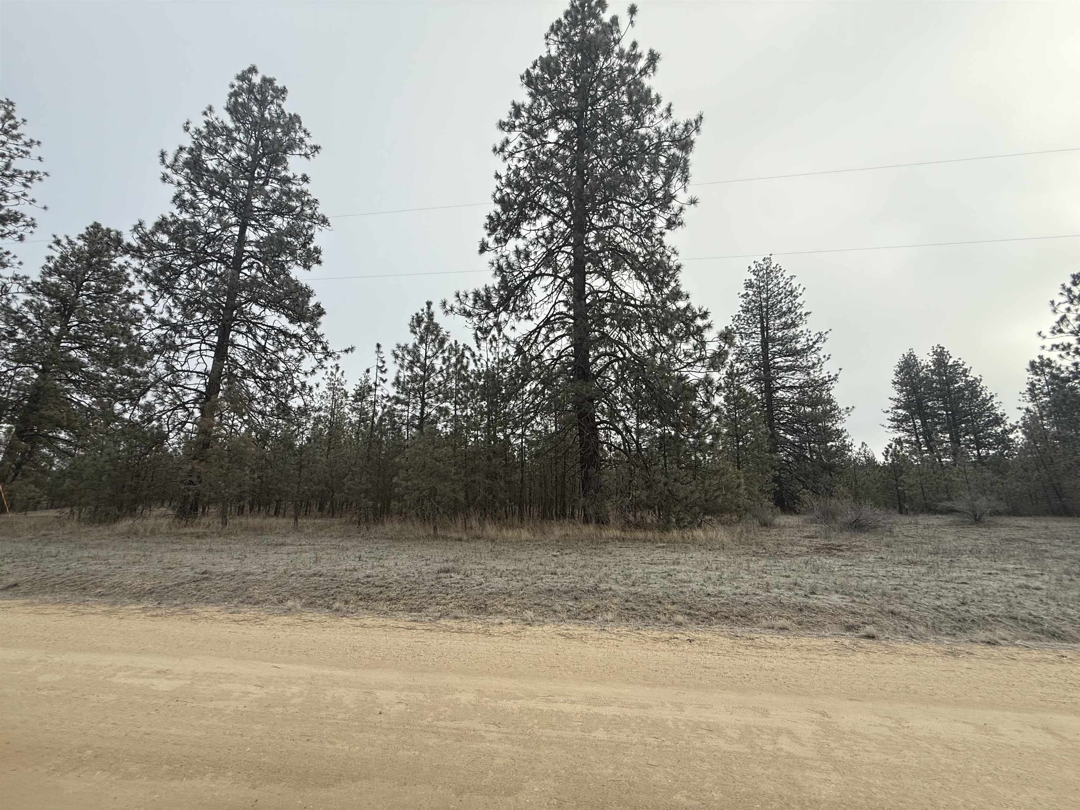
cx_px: 540
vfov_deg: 85.7
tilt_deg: +11.1
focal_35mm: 14
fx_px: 437
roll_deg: +2.2
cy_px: 405
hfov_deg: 102.1
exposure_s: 1/864
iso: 50
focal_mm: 2.22
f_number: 2.2
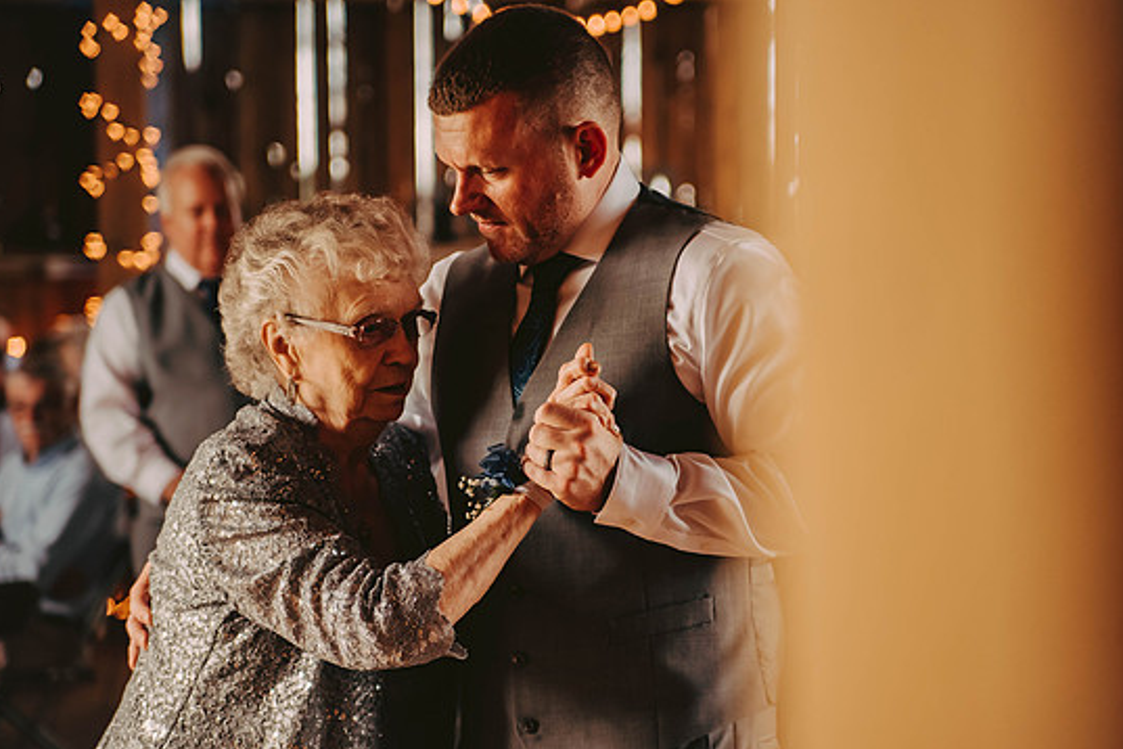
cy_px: 353
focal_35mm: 81
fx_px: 2527
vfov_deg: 16.9
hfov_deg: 25.1
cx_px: 579
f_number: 2.8
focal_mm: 75
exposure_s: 1/200
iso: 800
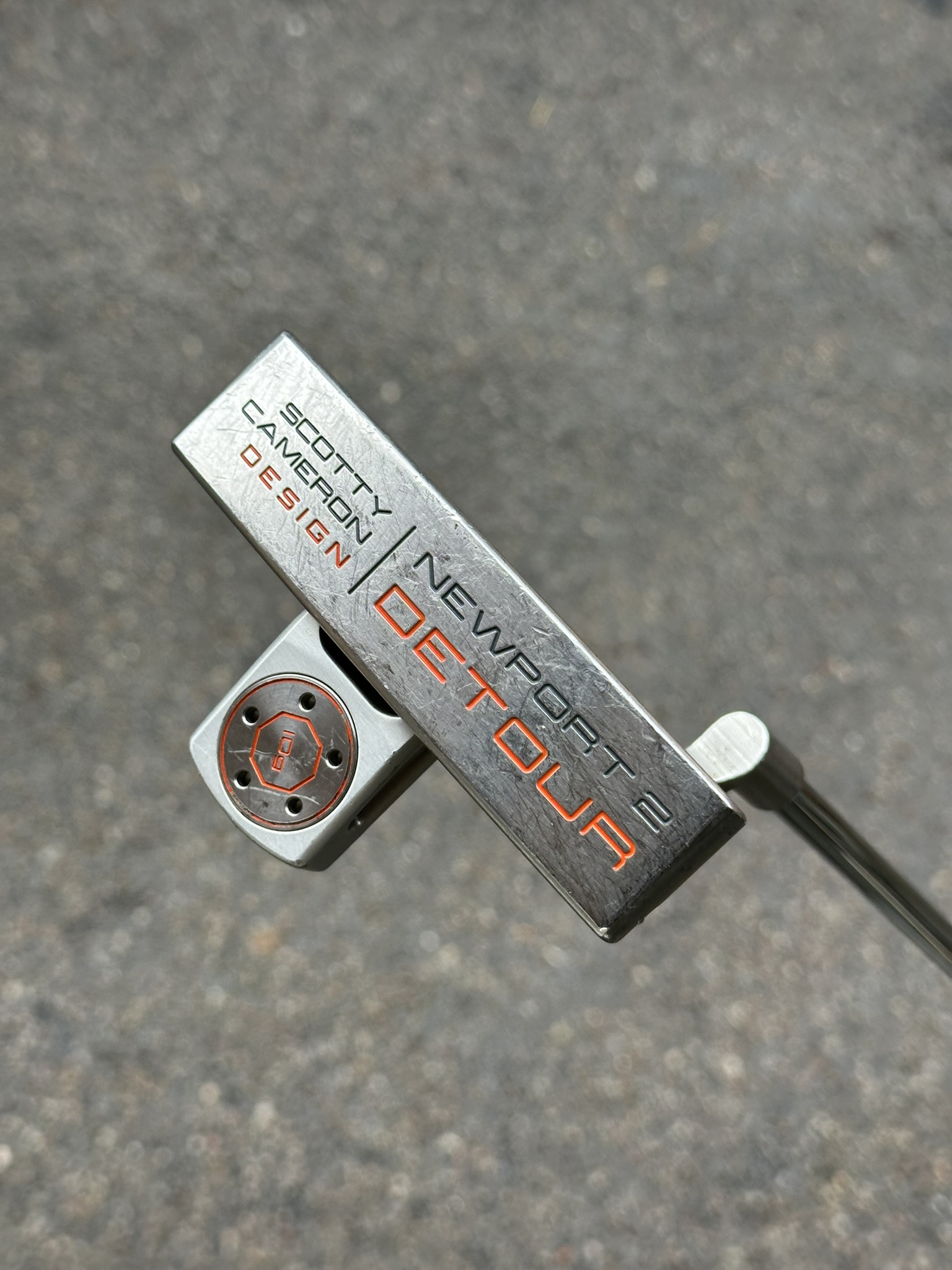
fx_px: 1760
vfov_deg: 39.7
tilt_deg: -61.6
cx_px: 476
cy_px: 635
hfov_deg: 30.3
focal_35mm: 48
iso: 80
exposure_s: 1/112
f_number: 1.78
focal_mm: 6.86
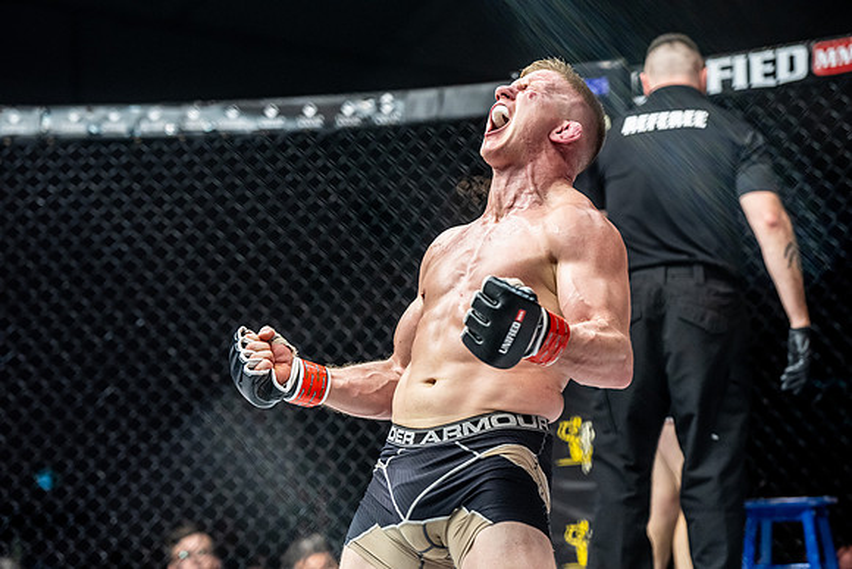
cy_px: 284
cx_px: 426
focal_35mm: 110
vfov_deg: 12.5
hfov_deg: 18.6
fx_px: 2604
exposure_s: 1/800
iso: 3200
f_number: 3.5
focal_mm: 110
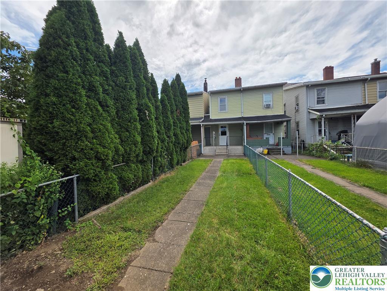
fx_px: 145
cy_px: 146
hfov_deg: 106.2
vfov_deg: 89.9
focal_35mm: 13
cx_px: 194
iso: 40
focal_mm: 2.2
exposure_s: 1/2216
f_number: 1.9
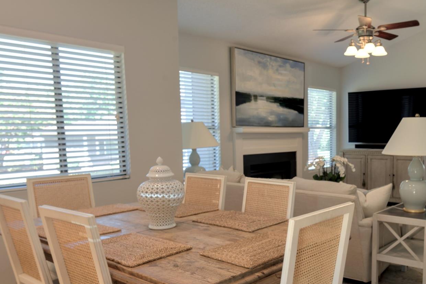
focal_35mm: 33
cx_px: 319
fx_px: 391
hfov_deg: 54.6
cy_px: 177
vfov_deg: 39.7
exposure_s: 1/6
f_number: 7.1
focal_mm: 20
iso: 100
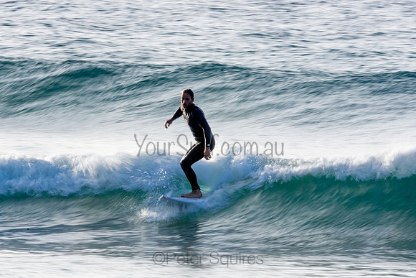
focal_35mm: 770
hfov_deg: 2.7
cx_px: 214
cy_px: 143
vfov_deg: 1.8
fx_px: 8899
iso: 110
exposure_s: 1/20
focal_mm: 500
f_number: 32
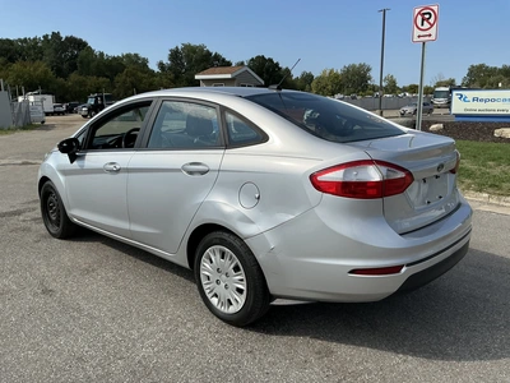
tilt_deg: -10.1
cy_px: 192
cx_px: 255
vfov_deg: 49.7
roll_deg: -0.1
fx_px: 413
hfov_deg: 63.4
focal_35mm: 28
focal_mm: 3
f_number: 1.8
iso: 25
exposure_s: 1/2959
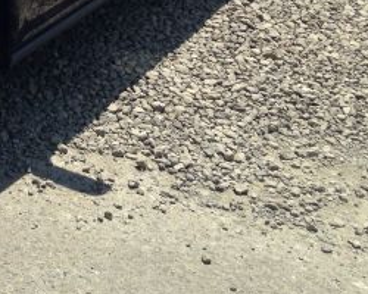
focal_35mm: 103
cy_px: -106
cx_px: -166
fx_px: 1122
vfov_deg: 14.2
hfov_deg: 17.0
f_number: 2.4
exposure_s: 1/821
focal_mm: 4.12
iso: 50
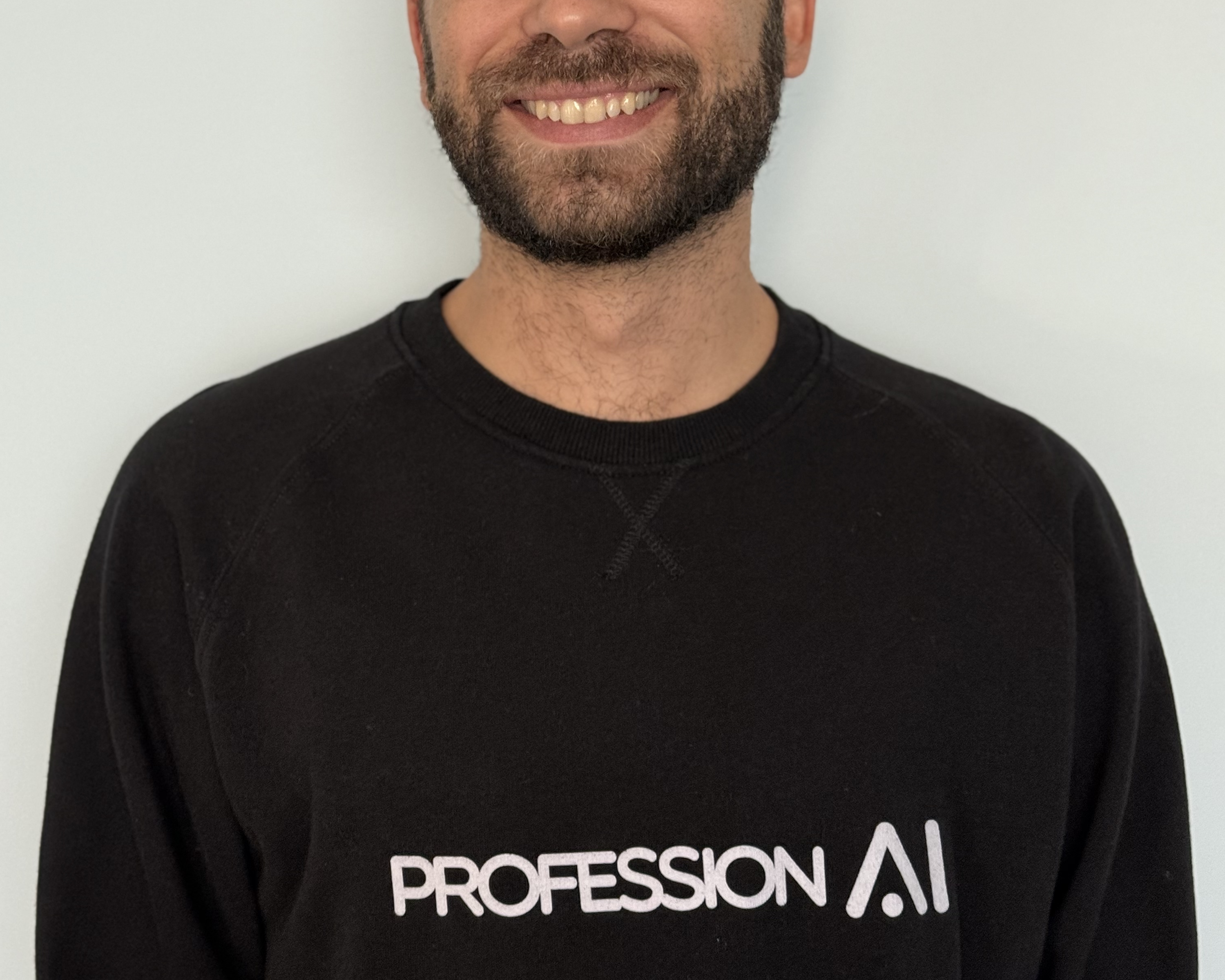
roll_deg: -0.6
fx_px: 2284
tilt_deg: -1.6
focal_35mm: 63
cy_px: 269
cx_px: 614
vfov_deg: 24.0
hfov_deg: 30.0
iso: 320
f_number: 1.78
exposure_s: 1/40
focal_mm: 6.76
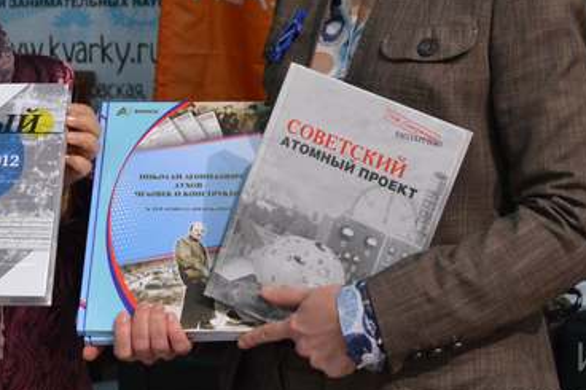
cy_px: 9
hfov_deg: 17.9
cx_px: 213
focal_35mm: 114
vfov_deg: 11.9
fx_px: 1856
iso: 1100
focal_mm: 35
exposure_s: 1/60
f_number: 5
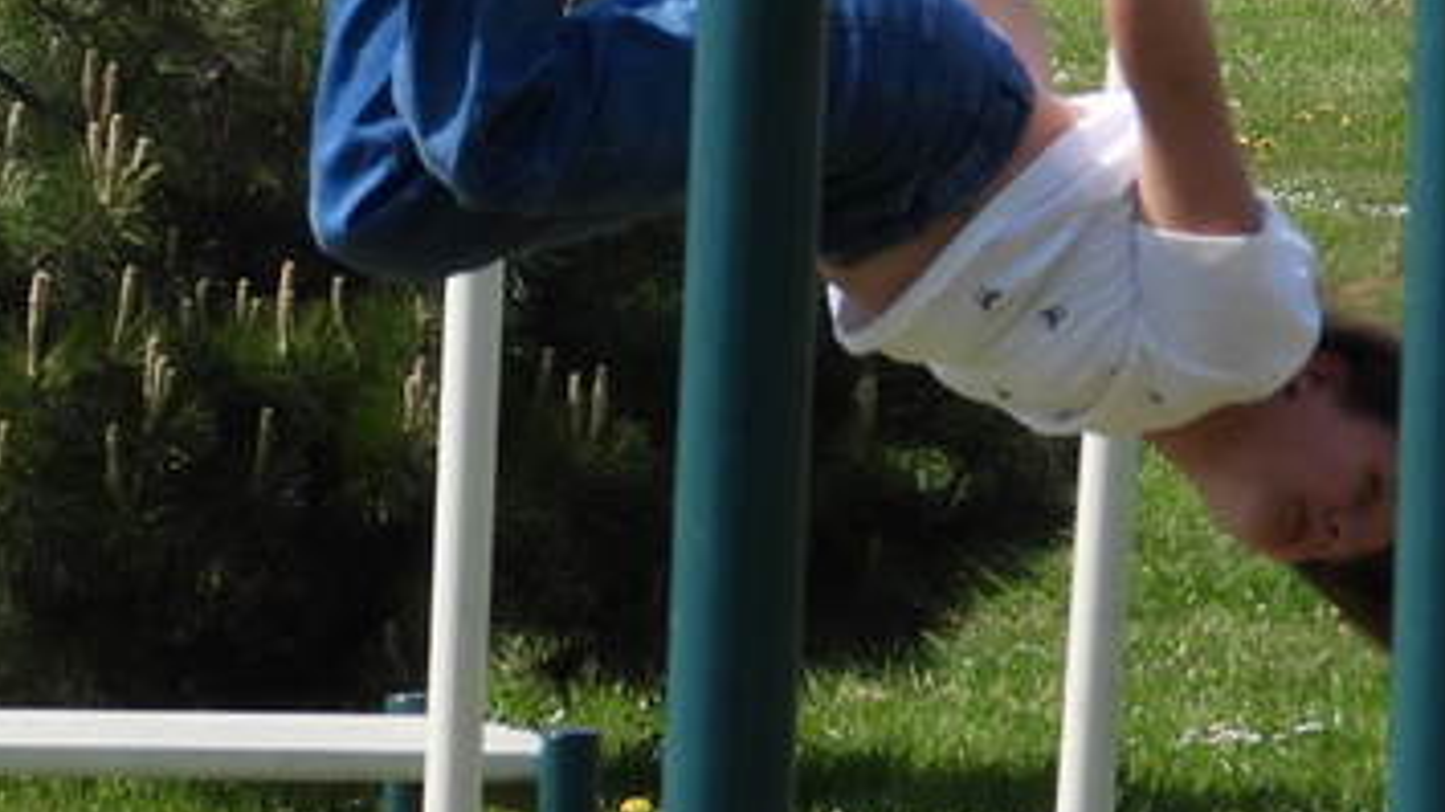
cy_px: 514
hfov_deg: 2.9
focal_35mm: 738
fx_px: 28273
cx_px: -65
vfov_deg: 1.6
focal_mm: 35.9
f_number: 4.5
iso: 100
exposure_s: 1/800
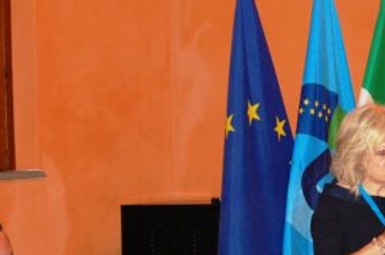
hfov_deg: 10.4
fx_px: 2094
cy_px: 175
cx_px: 405
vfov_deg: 7.0
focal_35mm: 196
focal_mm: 55
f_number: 5.6
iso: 1000
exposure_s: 1/60
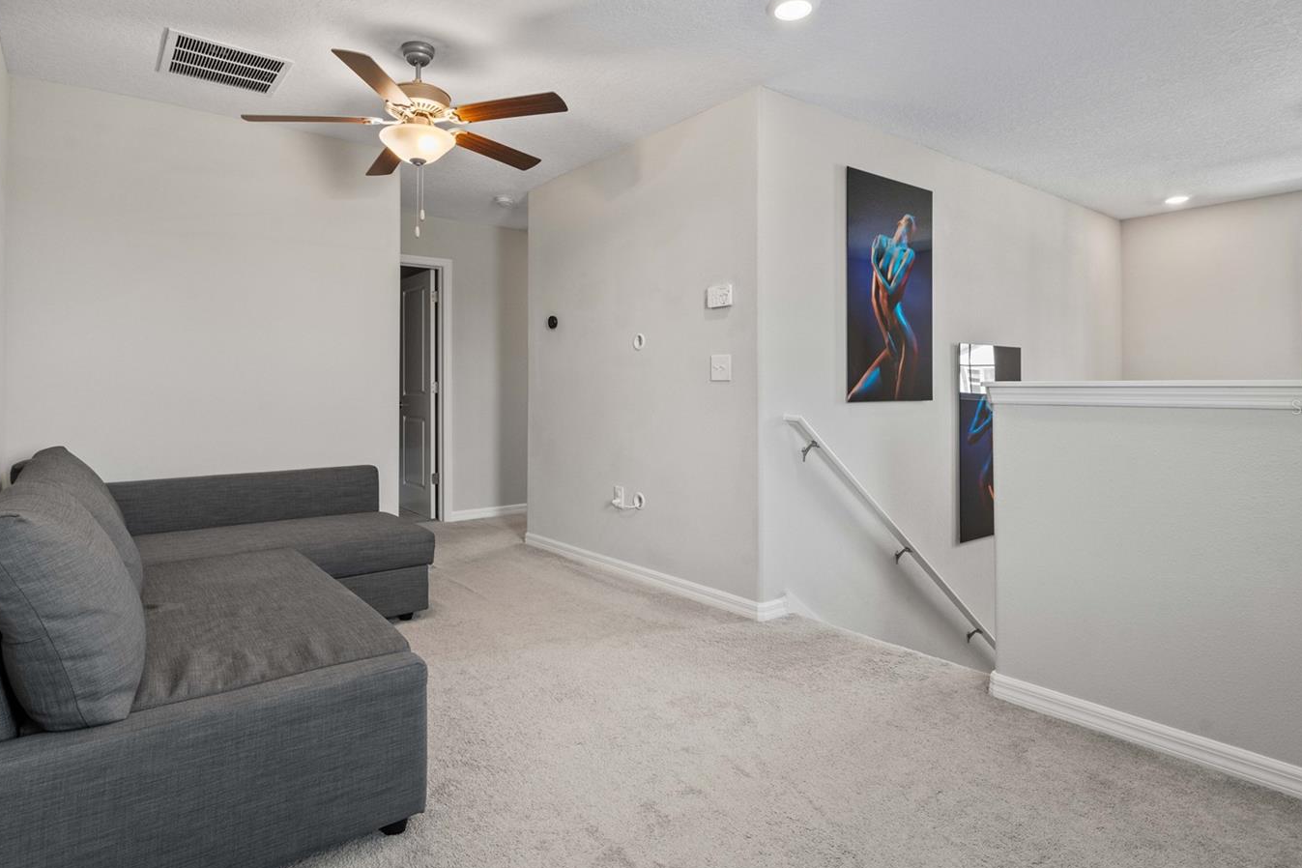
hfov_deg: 86.8
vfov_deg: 64.5
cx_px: 604
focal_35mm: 19
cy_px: 407
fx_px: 687
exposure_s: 1/3
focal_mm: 16
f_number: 9
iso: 640
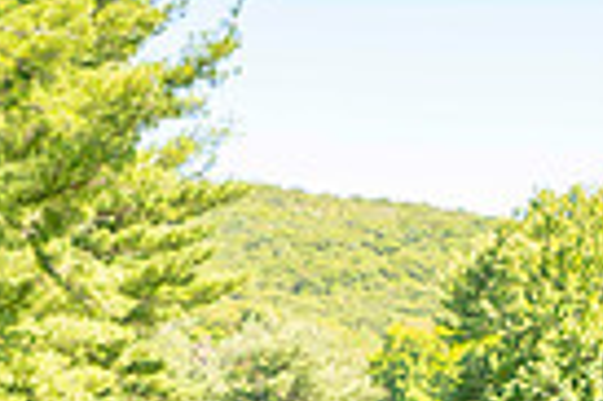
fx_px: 1907
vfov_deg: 11.4
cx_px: 748
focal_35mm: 114
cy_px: 652
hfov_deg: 17.1
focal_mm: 27
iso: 100
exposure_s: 1/250
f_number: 3.2
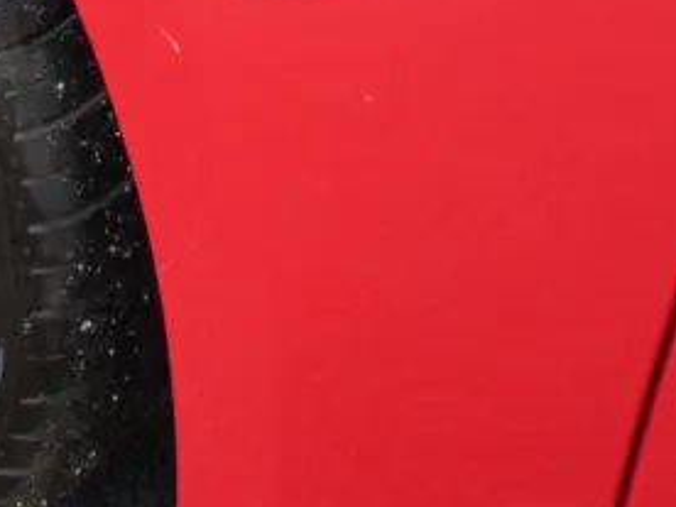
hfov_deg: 16.2
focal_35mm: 113
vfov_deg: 12.8
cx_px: -287
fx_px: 2207
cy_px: -83
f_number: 3.1
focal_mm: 7.1
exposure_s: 1/13
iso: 200
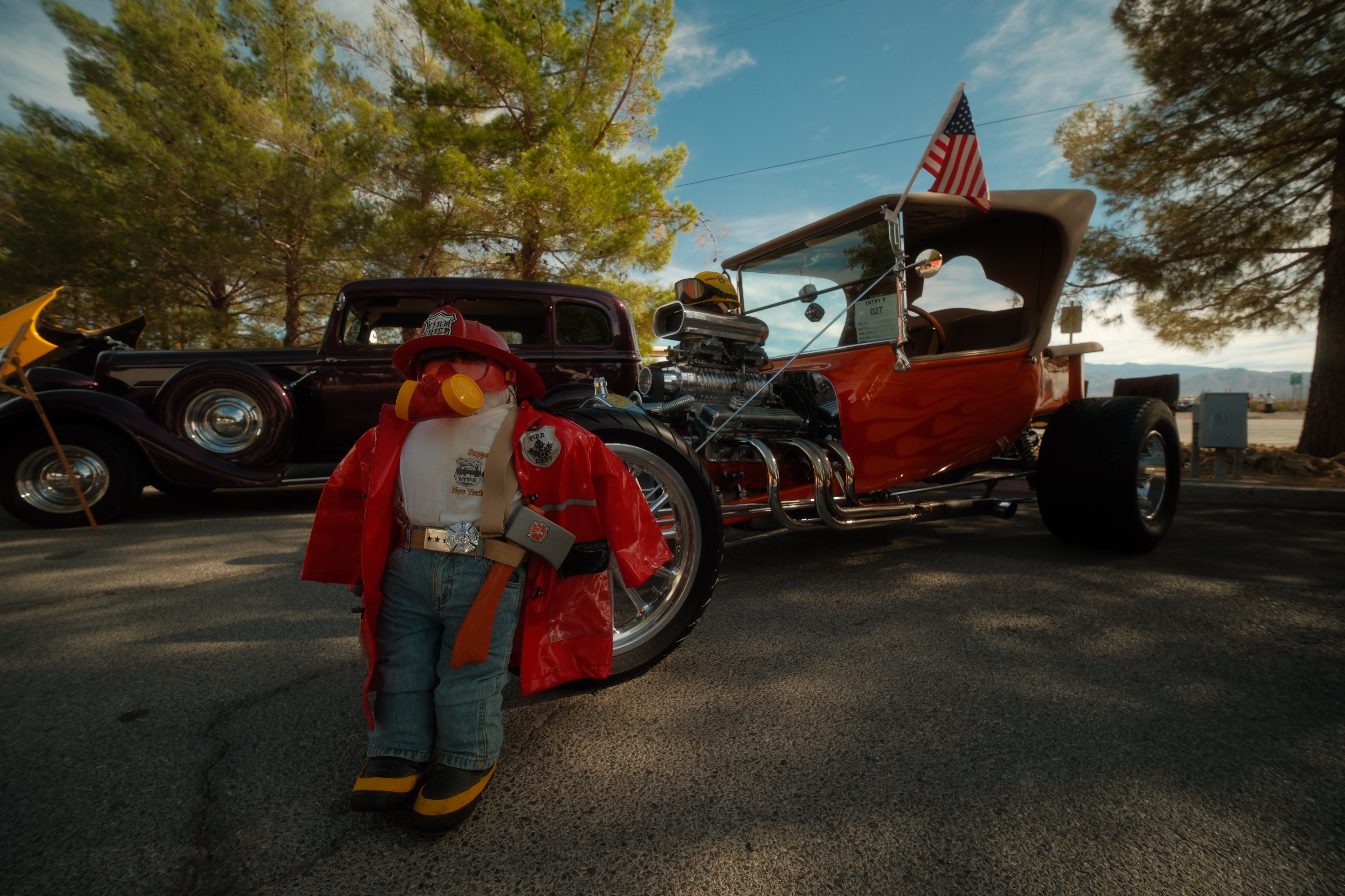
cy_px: 448
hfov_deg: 104.3
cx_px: 672
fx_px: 523
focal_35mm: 14
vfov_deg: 81.2
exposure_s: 1/250
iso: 125
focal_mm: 9
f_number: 5.6
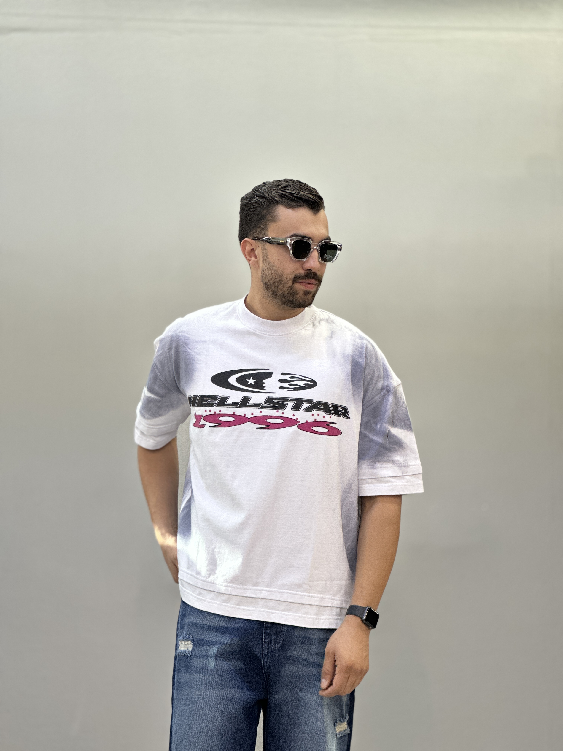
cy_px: 376
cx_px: 282
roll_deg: -0.5
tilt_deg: +1.1
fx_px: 1670
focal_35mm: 77
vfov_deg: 25.3
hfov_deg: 19.1
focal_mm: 9
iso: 160
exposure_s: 1/100
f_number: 2.8
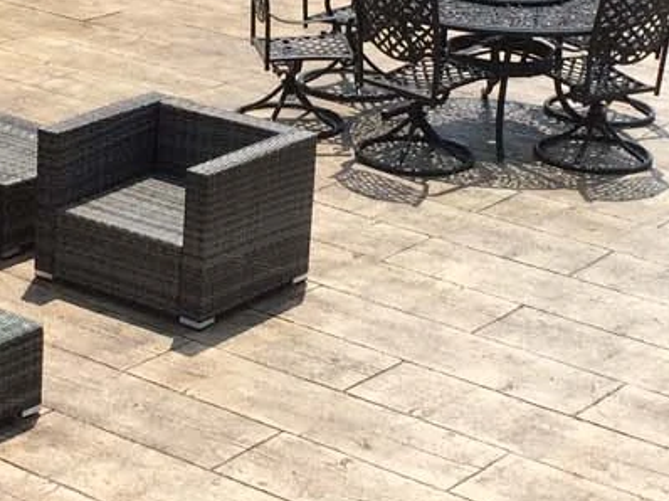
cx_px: 277
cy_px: 91
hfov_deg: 18.4
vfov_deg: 13.7
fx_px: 2067
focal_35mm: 107
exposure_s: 1/2415
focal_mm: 4.15
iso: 32
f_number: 2.2
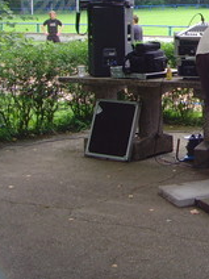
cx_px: 319
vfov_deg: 21.0
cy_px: 40
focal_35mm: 92
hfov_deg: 14.9
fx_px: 741
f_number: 3.5
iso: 80
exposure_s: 1/90
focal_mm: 6.6
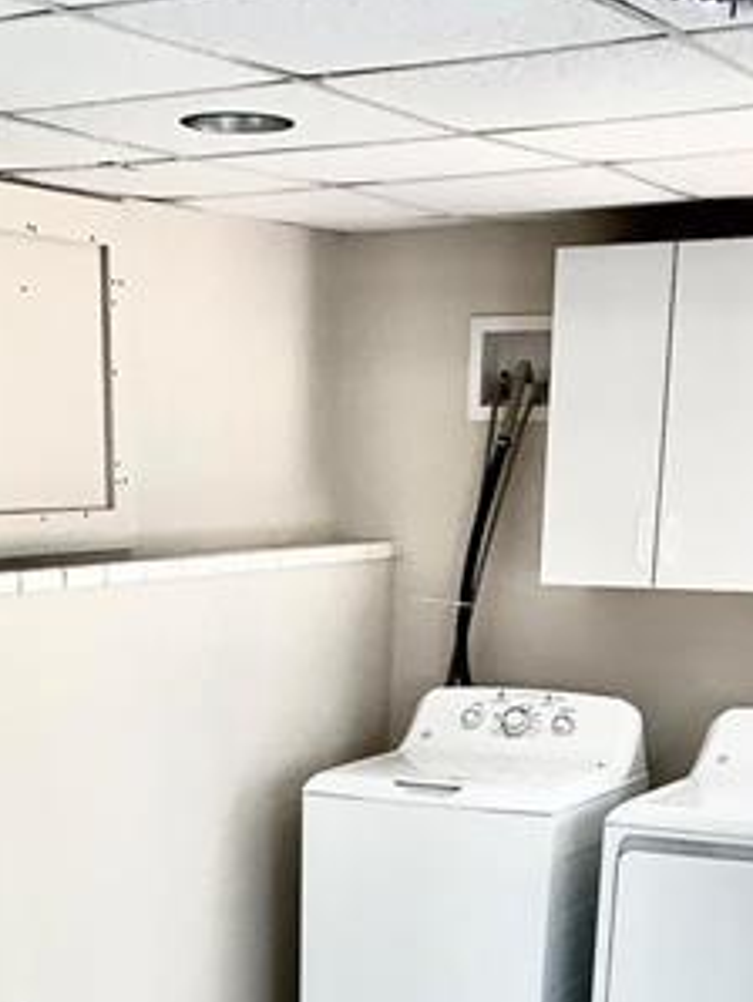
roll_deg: +0.3
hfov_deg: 21.9
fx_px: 1940
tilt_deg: -21.6
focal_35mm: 67
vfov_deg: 25.3
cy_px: 1271
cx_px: 309
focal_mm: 4.25
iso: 64
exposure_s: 1/121
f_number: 1.8
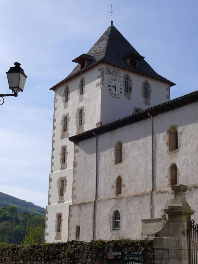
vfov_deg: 32.7
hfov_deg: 24.8
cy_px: 132
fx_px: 450
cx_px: 99
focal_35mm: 59
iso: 100
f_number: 6.3
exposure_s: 1/500
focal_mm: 12.5
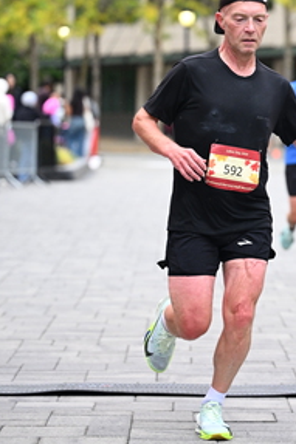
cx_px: 277
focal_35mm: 190
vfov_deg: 10.8
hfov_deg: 7.2
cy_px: 125
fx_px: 2346
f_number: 2.8
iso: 1250
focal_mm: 99
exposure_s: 1/2000
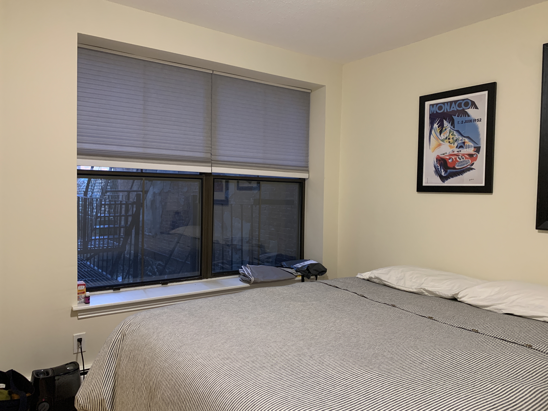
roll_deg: -1.4
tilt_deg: -0.8
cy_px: 206
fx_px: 412
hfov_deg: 67.3
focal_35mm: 26
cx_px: 274
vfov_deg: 53.1
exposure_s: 1/60
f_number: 1.8
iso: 320
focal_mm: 4.25
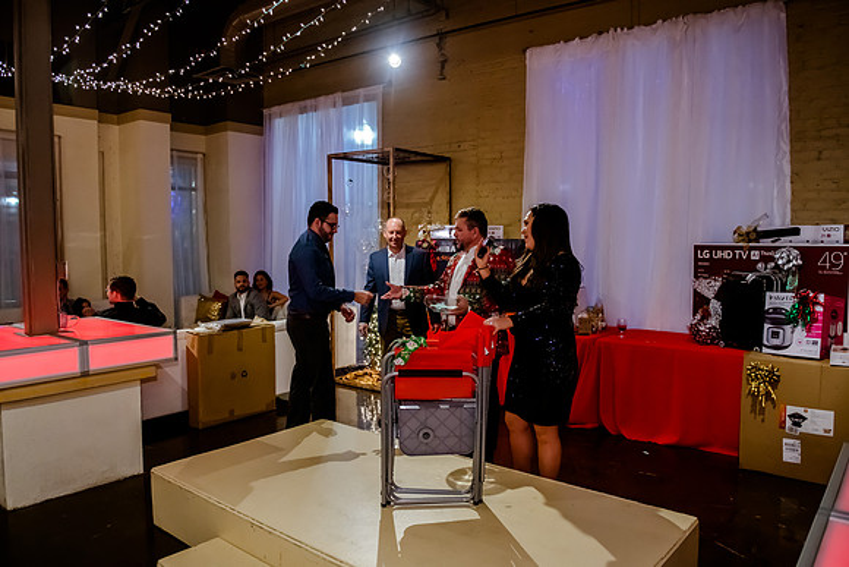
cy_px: 283
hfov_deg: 70.3
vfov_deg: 50.4
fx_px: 602
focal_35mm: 26
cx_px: 415
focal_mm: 24
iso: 5000
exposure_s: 1/200
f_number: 2.8
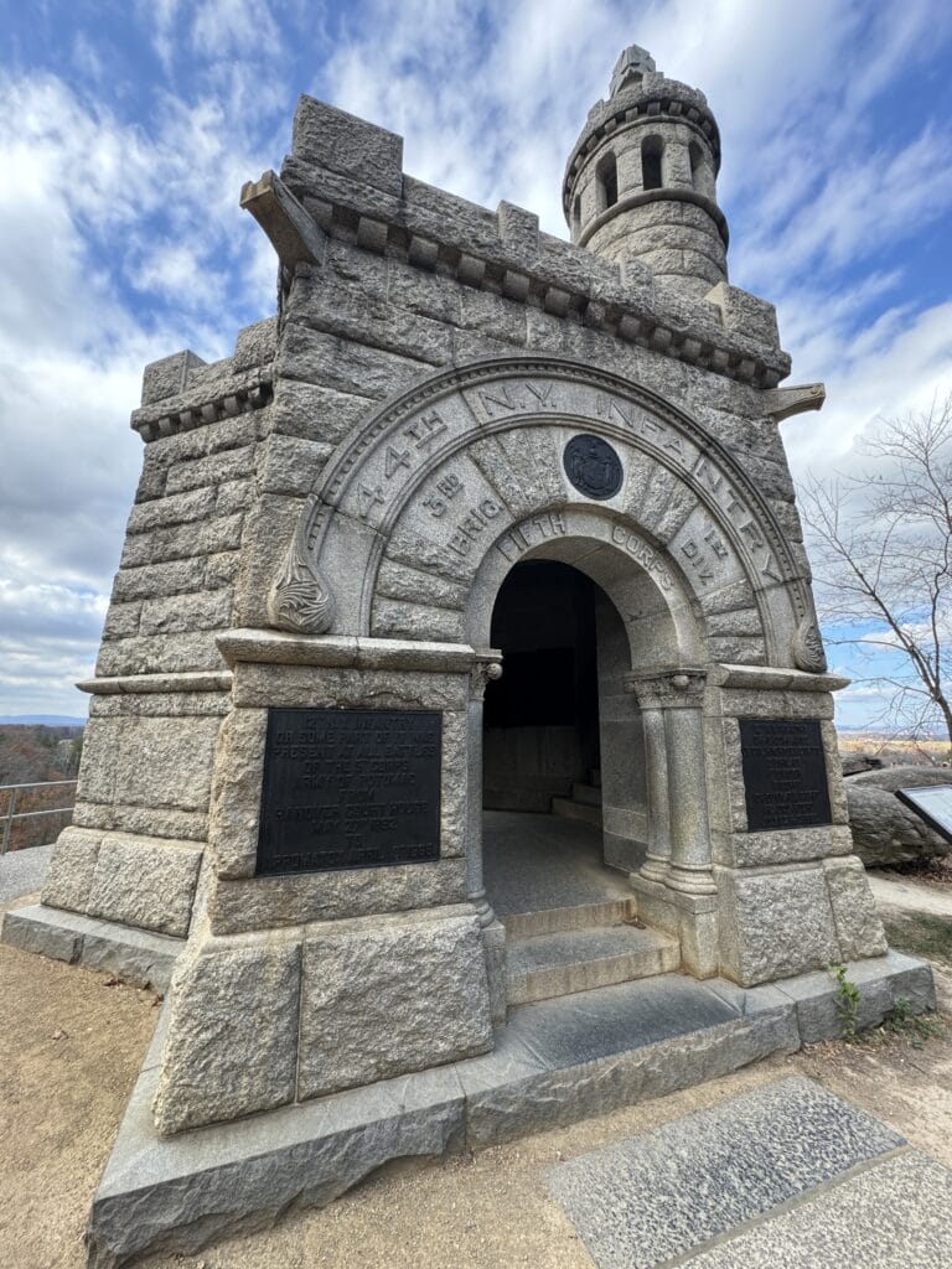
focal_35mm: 14
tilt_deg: +11.1
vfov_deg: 102.1
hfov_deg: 85.7
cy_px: 634
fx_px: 513
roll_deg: +0.1
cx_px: 476
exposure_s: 1/163
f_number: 2.2
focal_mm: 2.22
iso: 40
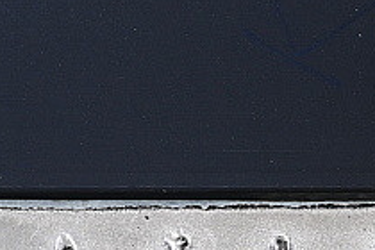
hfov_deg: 5.3
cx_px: -141
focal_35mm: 385
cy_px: -204
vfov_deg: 3.5
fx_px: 4010
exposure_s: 1/60
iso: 160
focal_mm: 50
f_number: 6.3
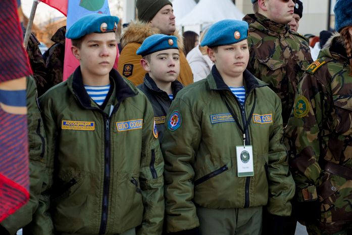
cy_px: 118
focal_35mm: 68
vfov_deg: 20.1
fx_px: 665
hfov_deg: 29.6
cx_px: 176
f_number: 5
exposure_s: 1/1000
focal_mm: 68
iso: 1000
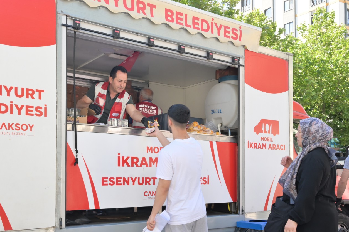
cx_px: 127
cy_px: 118
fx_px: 301
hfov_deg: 59.4
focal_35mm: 31
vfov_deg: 42.3
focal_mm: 24
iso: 500
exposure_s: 1/200
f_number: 8
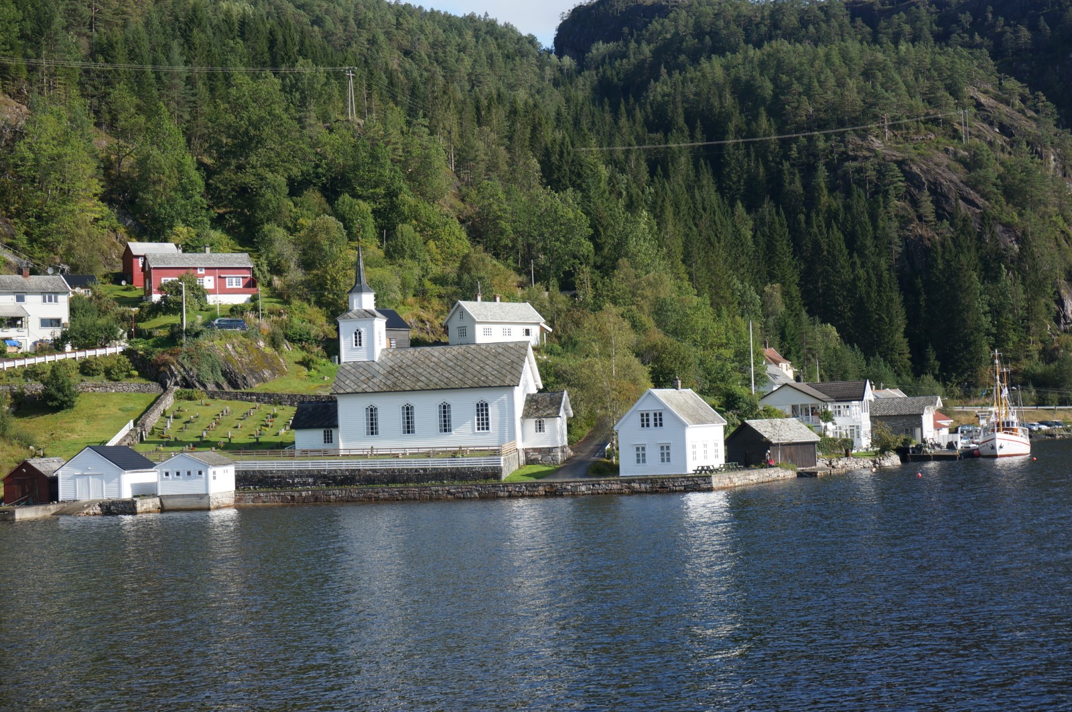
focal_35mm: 60
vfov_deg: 22.6
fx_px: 1785
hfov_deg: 33.4
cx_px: 536
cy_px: 356
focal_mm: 40
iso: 100
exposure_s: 1/160
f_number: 8
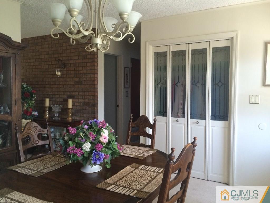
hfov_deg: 61.7
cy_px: 102
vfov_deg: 48.2
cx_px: 135
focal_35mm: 29
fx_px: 226
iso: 250
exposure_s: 1/33
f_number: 2.2
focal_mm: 4.15
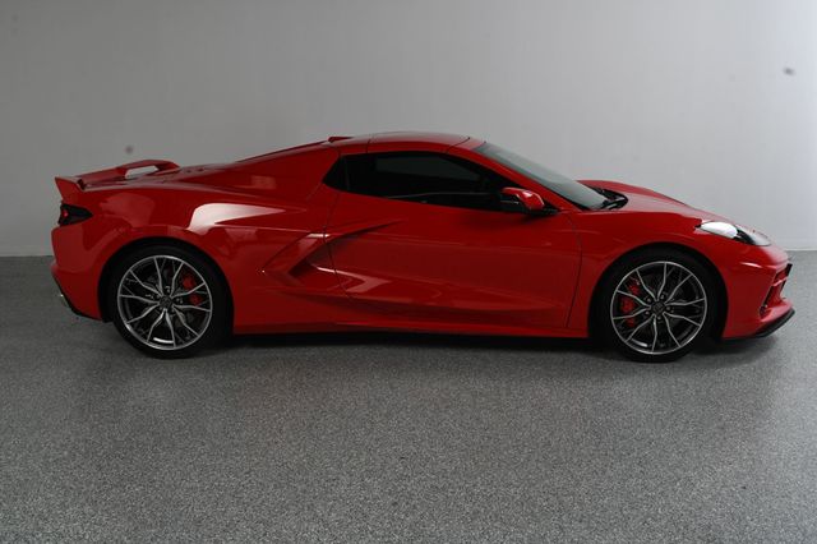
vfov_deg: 39.9
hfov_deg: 57.2
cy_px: 272
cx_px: 408
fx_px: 748
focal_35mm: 33
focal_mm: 22
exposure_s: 1/160
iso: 100
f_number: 13
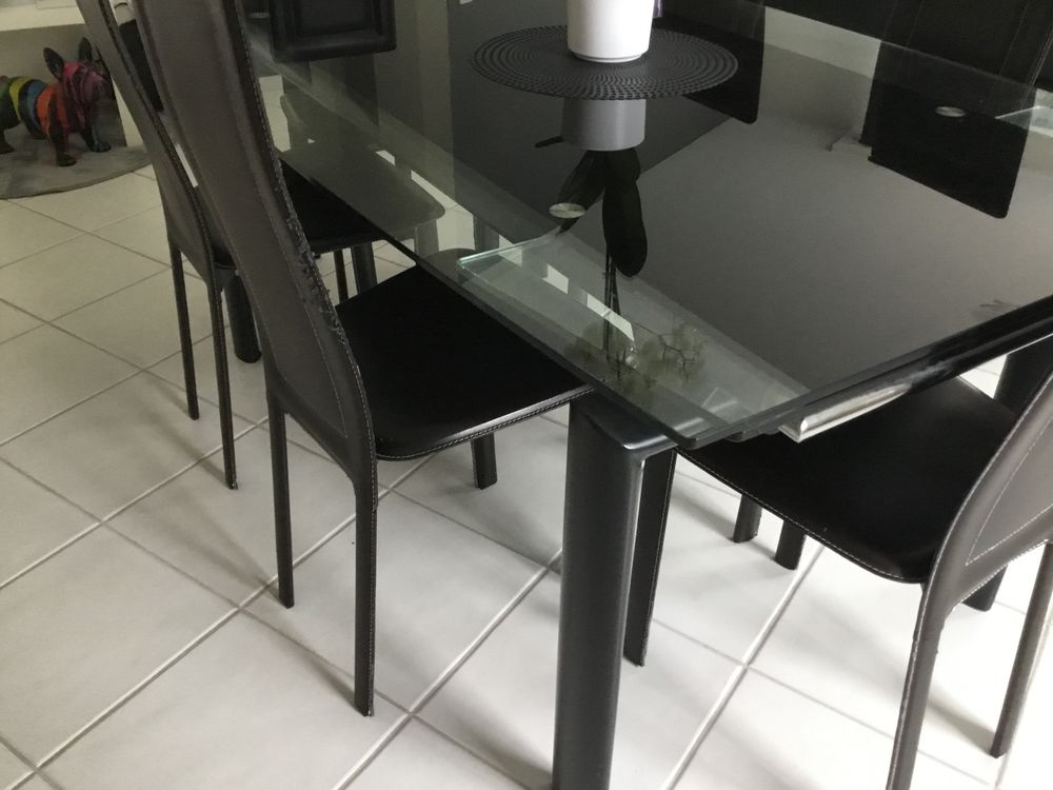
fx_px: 943
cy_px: 395
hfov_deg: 58.4
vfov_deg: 45.4
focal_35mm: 31
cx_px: 526
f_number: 2.4
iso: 200
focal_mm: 3.3
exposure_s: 1/25
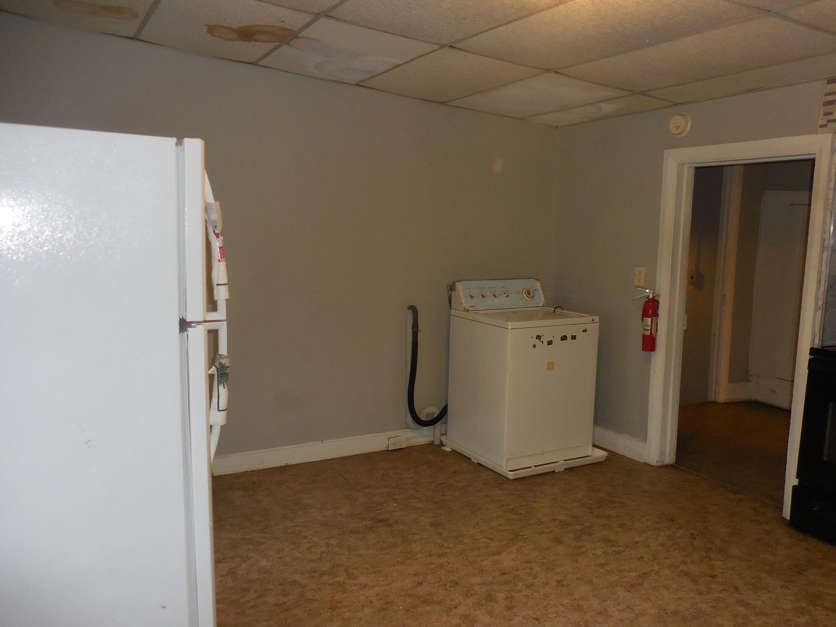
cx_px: 419
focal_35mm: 29
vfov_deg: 48.2
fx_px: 700
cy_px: 341
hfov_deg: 61.7
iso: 250
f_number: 3.7
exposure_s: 1/25
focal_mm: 4.5
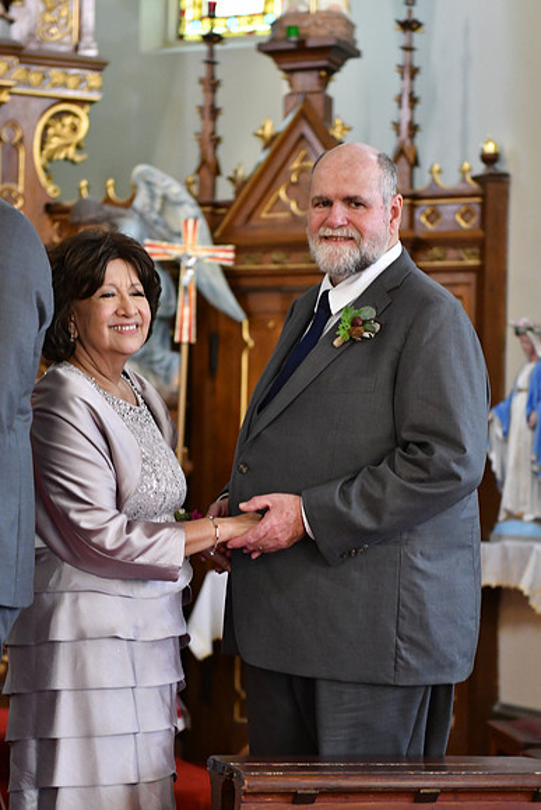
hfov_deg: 13.8
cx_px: 270
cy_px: 405
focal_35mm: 99
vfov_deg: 20.6
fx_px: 2230
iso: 3600
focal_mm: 66
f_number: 2.8
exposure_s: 1/100
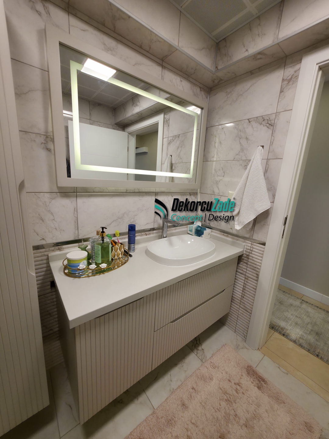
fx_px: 165
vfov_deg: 106.2
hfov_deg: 89.9
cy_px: 220
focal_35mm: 13
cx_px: 164
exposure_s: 1/60
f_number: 1.9
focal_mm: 2.2
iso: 80
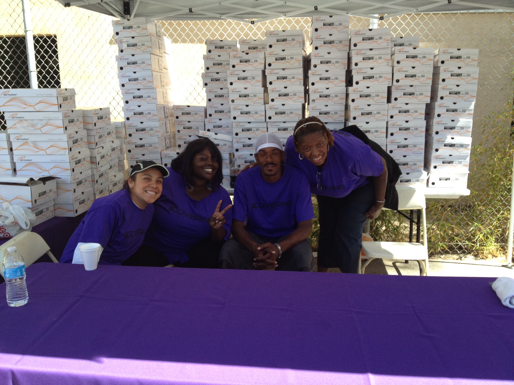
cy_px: 192
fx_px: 520
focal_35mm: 35
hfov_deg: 52.6
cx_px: 257
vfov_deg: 40.7
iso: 80
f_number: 2.4
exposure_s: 1/298
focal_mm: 4.28
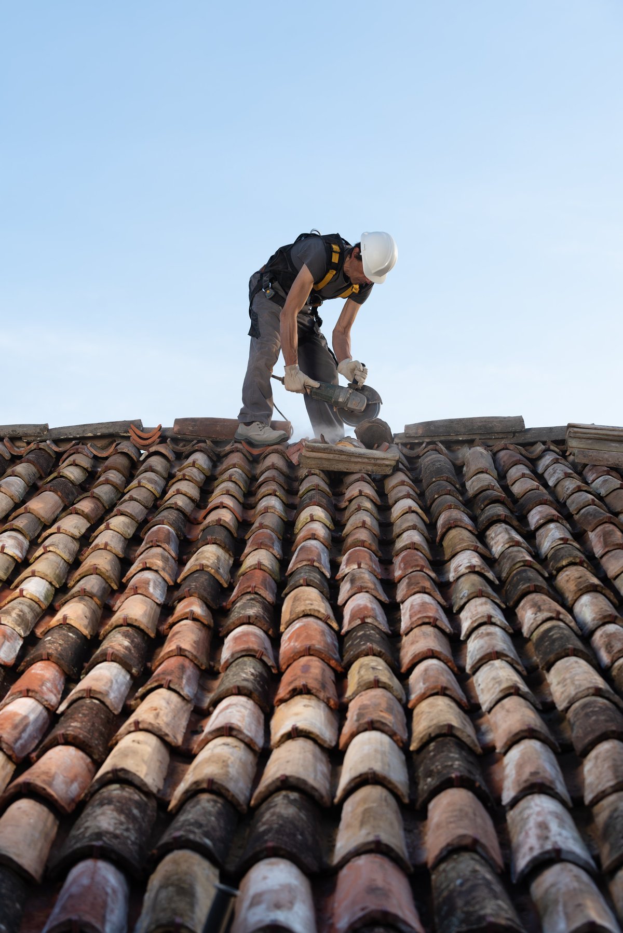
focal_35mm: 70
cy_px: 466
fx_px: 1815
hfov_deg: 19.5
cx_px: 312
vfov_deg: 28.8
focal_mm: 70
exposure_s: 1/200
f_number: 6.3
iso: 100
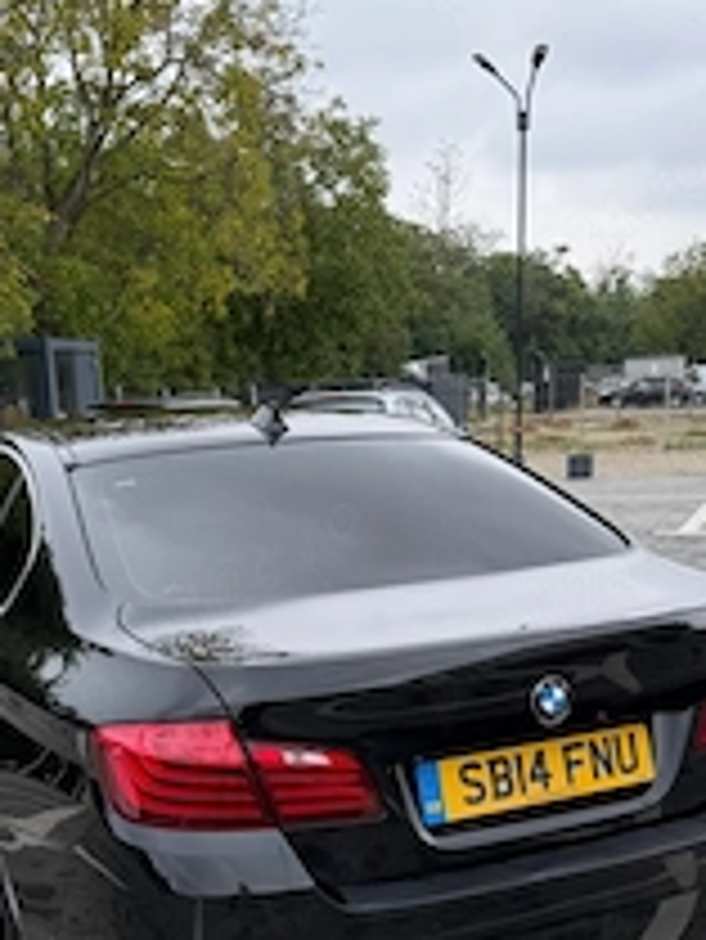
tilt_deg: -13.2
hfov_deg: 31.5
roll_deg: +1.0
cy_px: 661
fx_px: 1250
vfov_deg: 40.5
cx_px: 306
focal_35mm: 46
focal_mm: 6.76
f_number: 1.78
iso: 80
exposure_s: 1/849
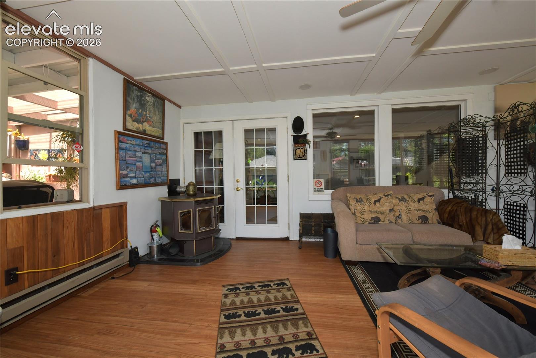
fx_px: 208
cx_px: 268
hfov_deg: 104.3
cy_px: 179
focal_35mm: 14
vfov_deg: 81.2
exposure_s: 1/250
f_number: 11
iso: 800
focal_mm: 14
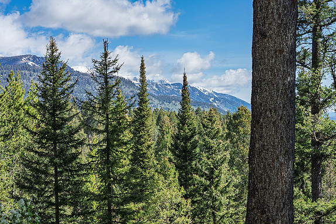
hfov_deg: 26.6
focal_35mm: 76
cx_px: 170
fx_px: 710
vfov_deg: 18.0
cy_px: 111
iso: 400
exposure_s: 1/500
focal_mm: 75
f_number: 13
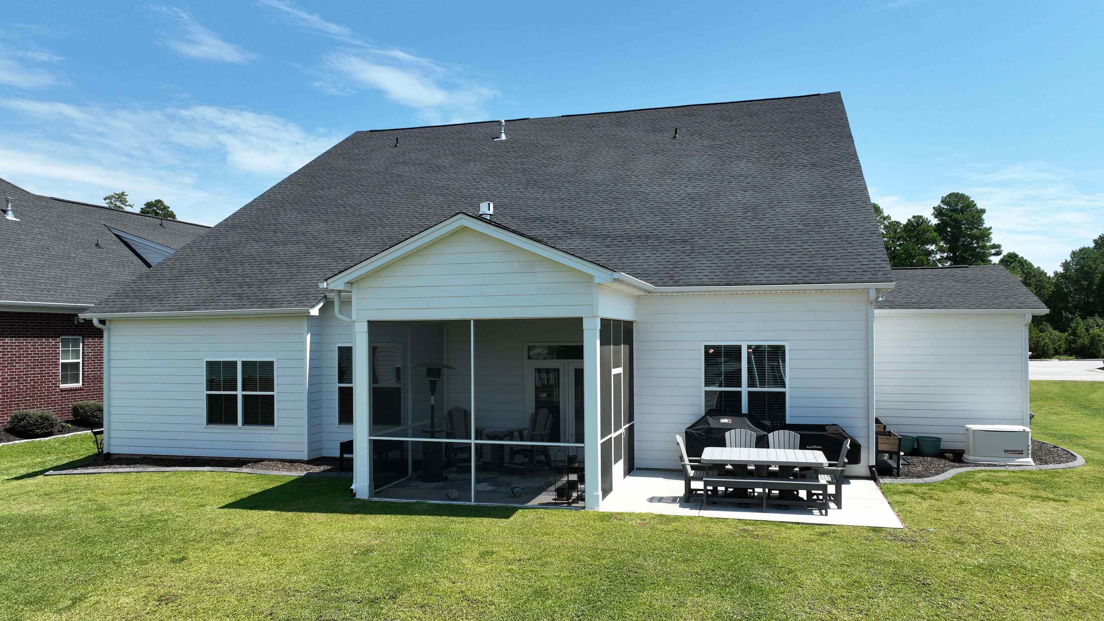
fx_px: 790
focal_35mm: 27
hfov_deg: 69.9
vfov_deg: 42.9
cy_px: 333
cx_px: 556
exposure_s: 1/1600
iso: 100
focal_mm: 12.29
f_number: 2.8
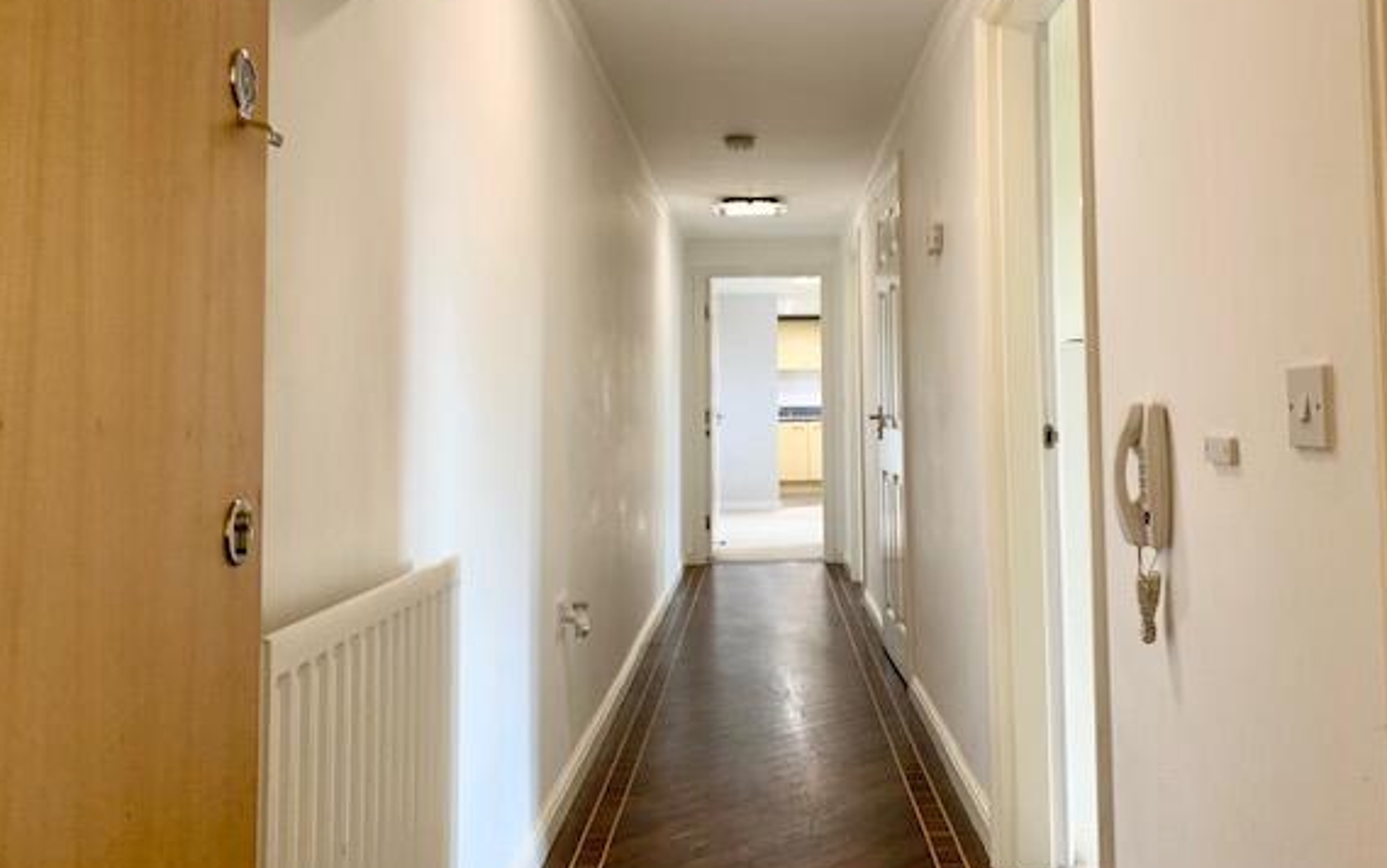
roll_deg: -0.6
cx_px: 768
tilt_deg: +2.7
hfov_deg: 61.1
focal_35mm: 31
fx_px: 1172
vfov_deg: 40.5
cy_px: 354
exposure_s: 1/50
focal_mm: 4.25
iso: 200
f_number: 1.8
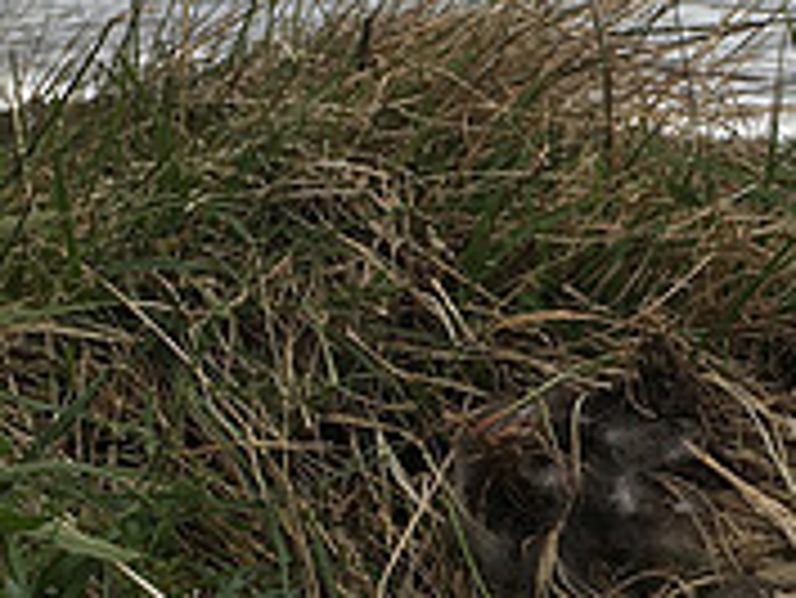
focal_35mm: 95
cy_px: 479
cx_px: 666
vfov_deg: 15.5
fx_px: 2186
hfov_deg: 20.3
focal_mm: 4.15
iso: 25
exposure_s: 1/905
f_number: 2.2
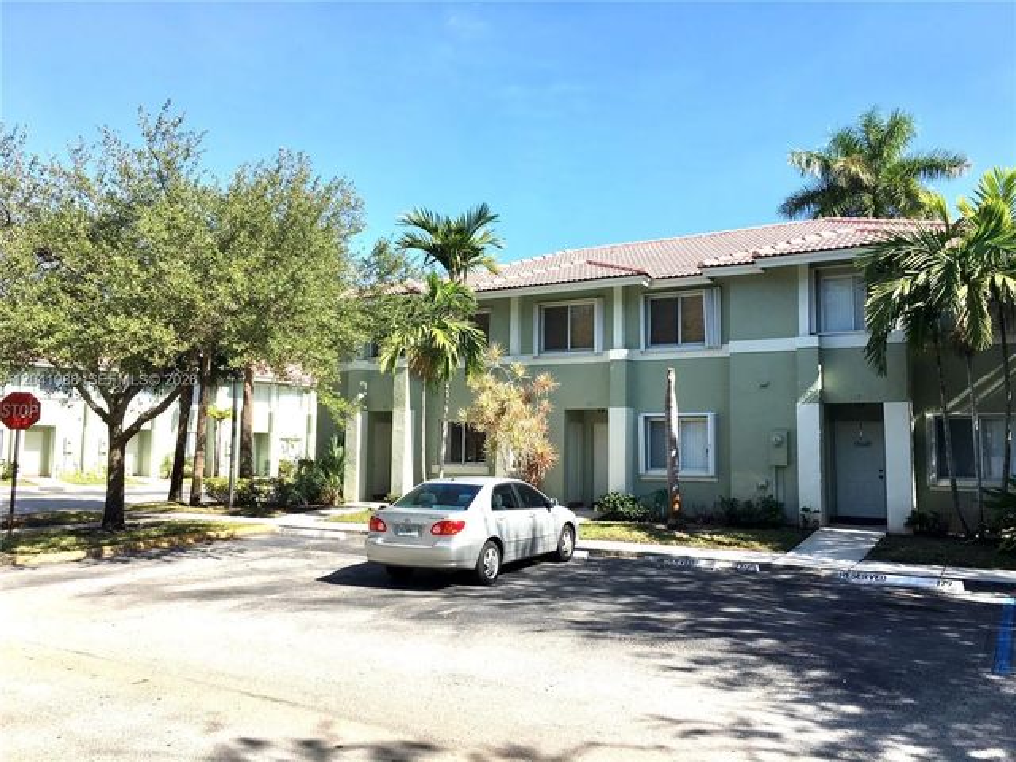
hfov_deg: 61.7
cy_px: 381
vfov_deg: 48.2
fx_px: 851
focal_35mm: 29
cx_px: 508
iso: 25
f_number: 2.2
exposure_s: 1/938
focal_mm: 4.15
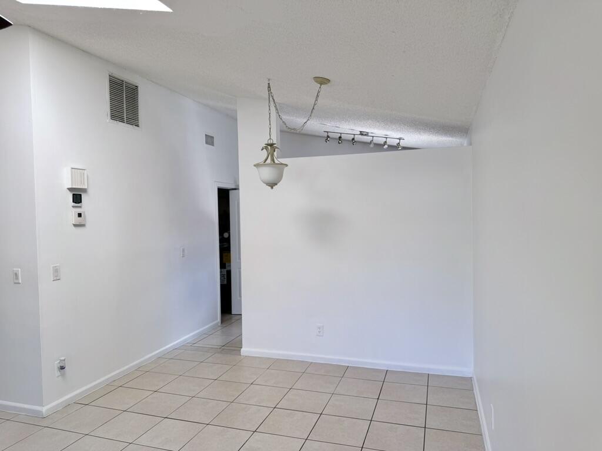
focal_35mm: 24
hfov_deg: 71.6
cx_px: 301
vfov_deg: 56.8
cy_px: 226
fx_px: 417
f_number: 1.78
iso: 64
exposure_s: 1/121
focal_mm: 6.76
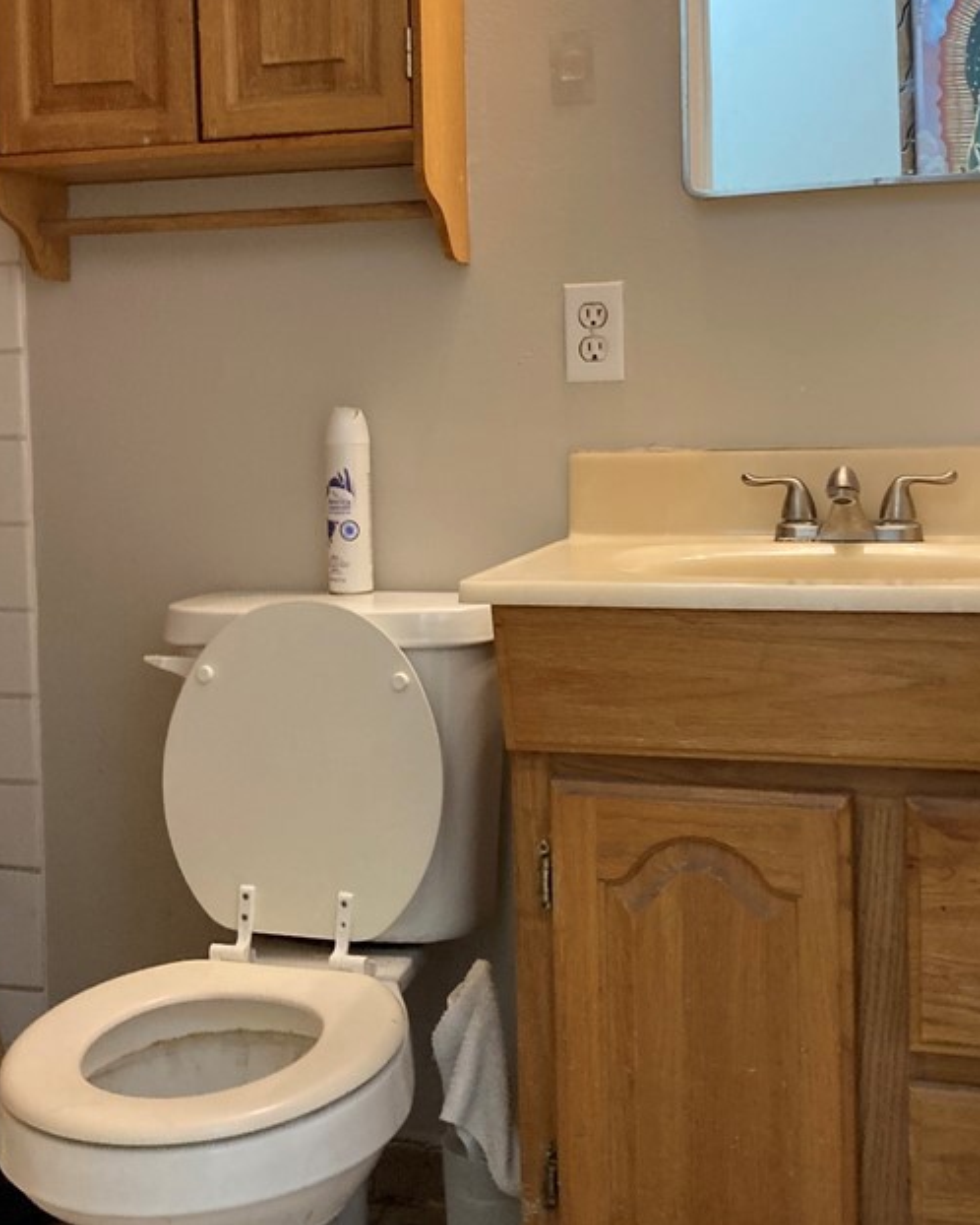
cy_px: 488
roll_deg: +2.2
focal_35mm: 45
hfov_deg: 33.4
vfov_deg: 41.0
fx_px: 1631
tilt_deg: -1.7
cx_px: 455
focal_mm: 3.99
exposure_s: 1/60
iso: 200
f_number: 1.8
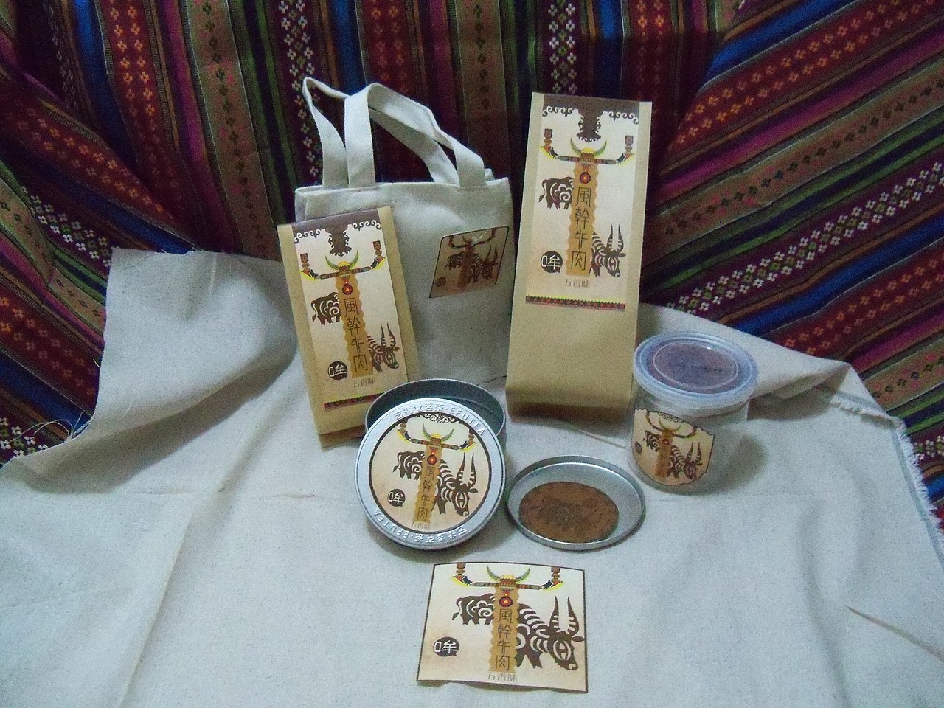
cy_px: 354
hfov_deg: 52.6
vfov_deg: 40.7
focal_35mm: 35
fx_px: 954
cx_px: 472
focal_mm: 6.2
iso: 1600
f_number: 3.5
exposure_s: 1/13
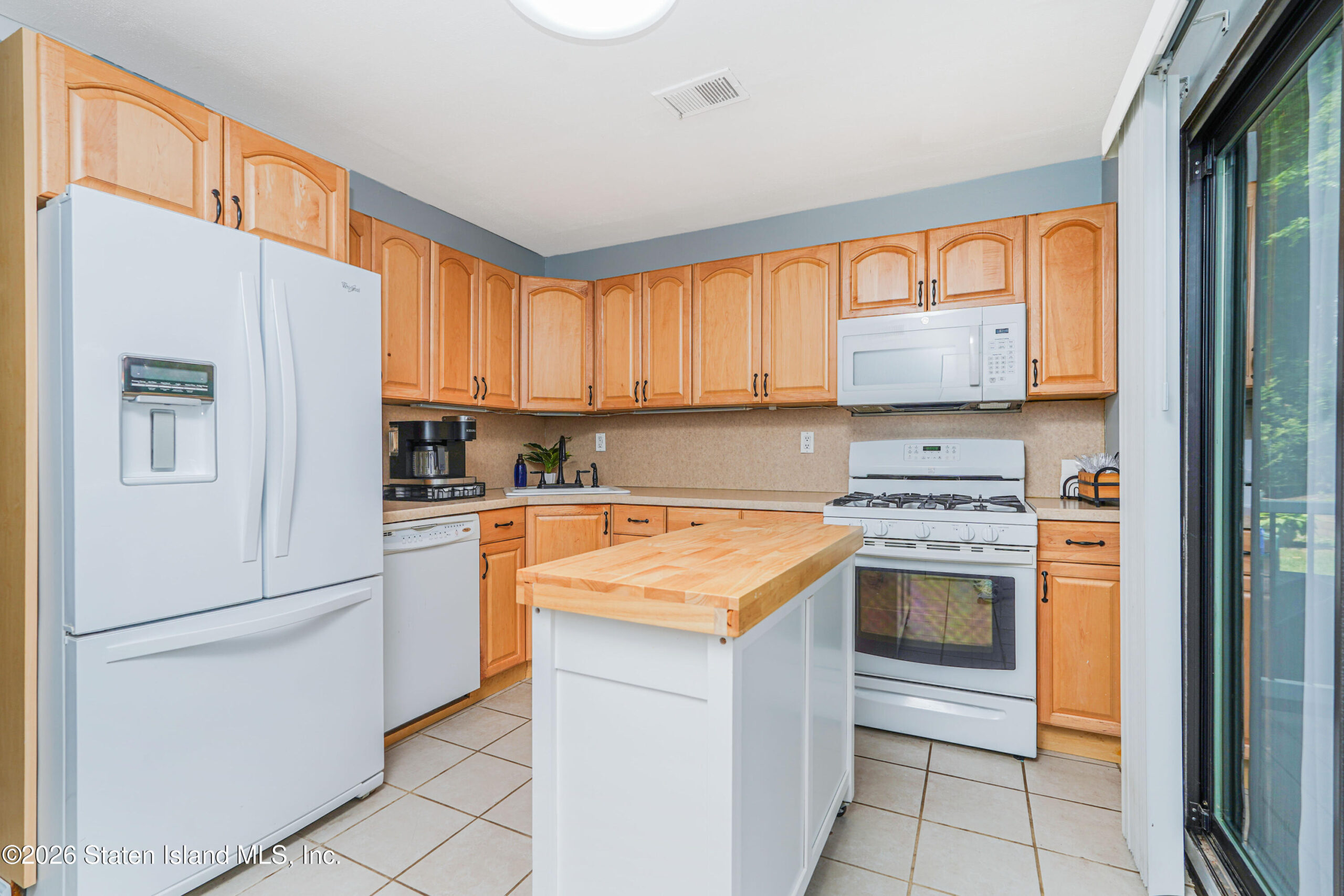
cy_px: 448
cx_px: 672
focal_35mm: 16
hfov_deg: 96.7
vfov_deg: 73.8
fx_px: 597
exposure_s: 1/60
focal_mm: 16
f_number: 5.6
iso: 64
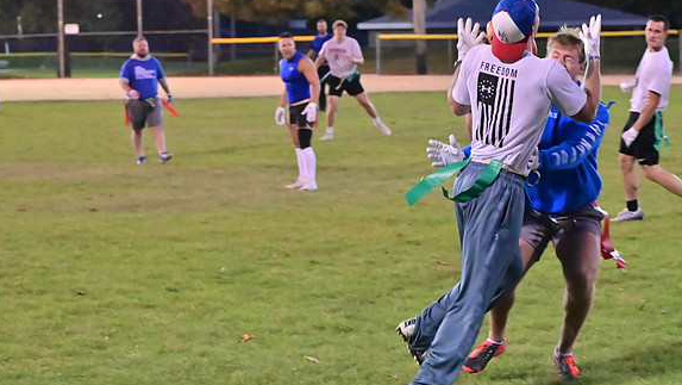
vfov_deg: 9.8
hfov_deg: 17.3
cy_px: 157
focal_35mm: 124
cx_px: 340
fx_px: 2244
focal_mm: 78
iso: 6400
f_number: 4
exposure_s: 1/400
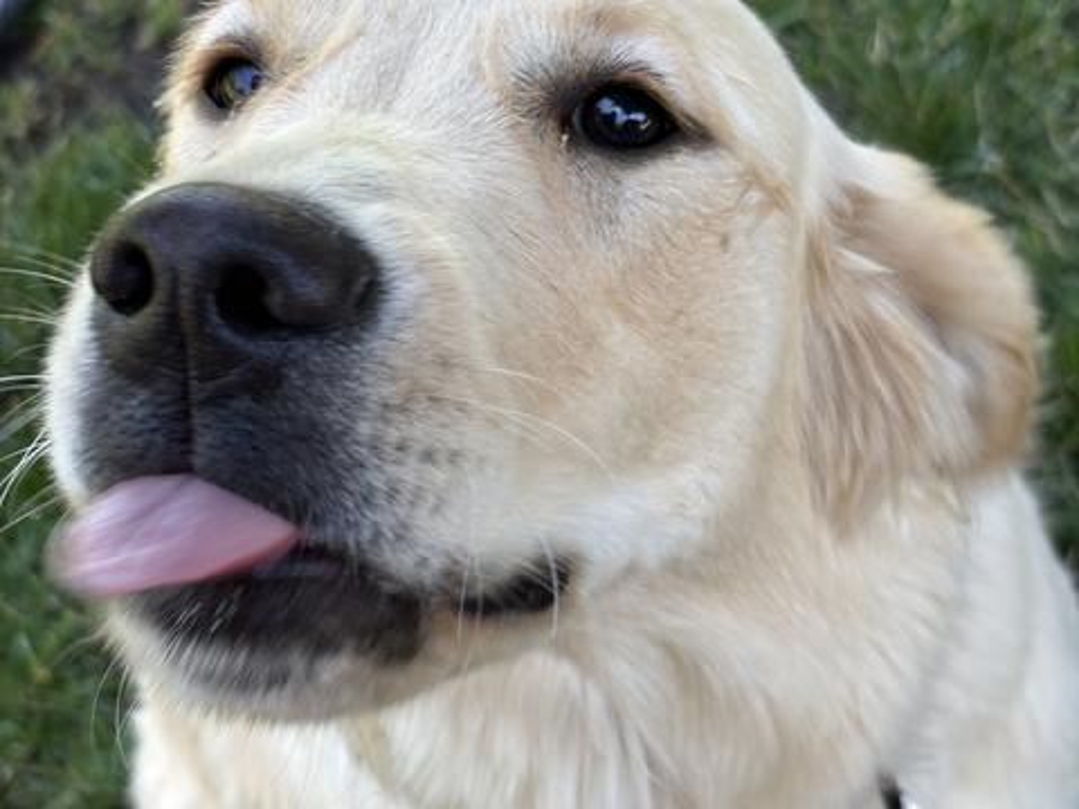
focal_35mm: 52
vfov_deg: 28.0
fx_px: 1621
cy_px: 404
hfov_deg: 36.8
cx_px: 540
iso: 25
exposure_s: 1/128
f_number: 1.6
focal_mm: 5.96
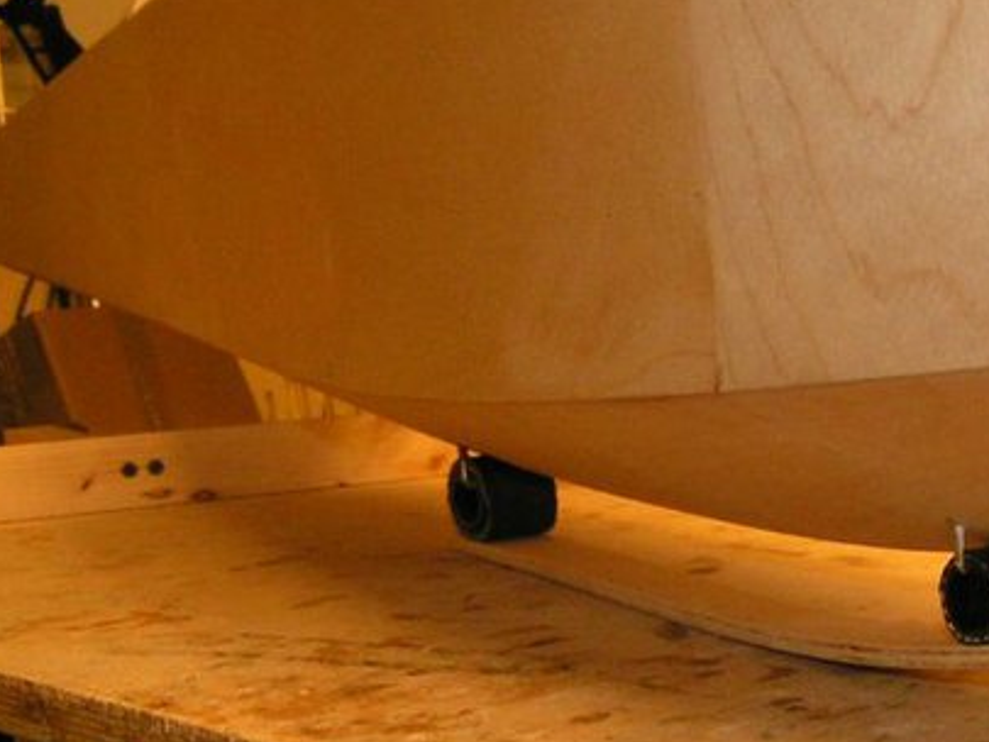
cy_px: 327
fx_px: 2143
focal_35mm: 75
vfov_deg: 19.6
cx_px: 808
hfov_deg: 25.5
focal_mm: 5.8
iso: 200
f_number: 2.8
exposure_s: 1/40
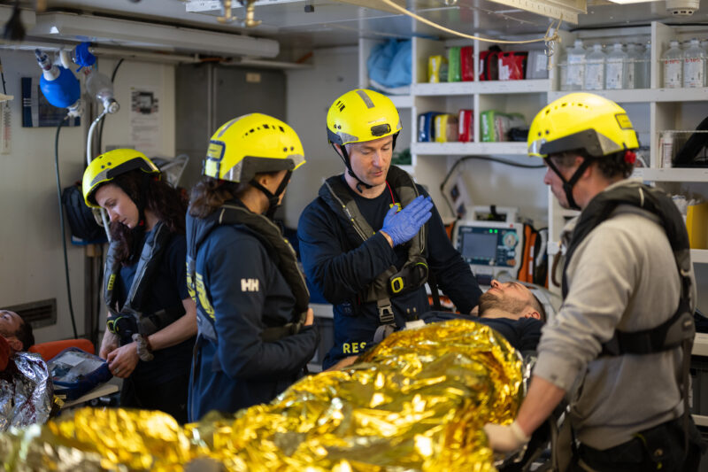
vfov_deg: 27.0
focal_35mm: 50
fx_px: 983
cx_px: 354
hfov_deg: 39.6
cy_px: 236
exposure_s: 1/640
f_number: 1.2
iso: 500
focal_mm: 50
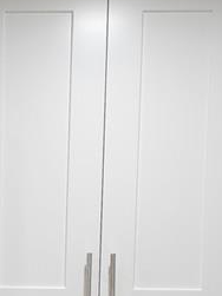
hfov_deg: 13.1
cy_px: 320
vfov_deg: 17.3
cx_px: -35
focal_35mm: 110
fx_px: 941
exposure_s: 1/120
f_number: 1.8
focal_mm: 6.4
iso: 125
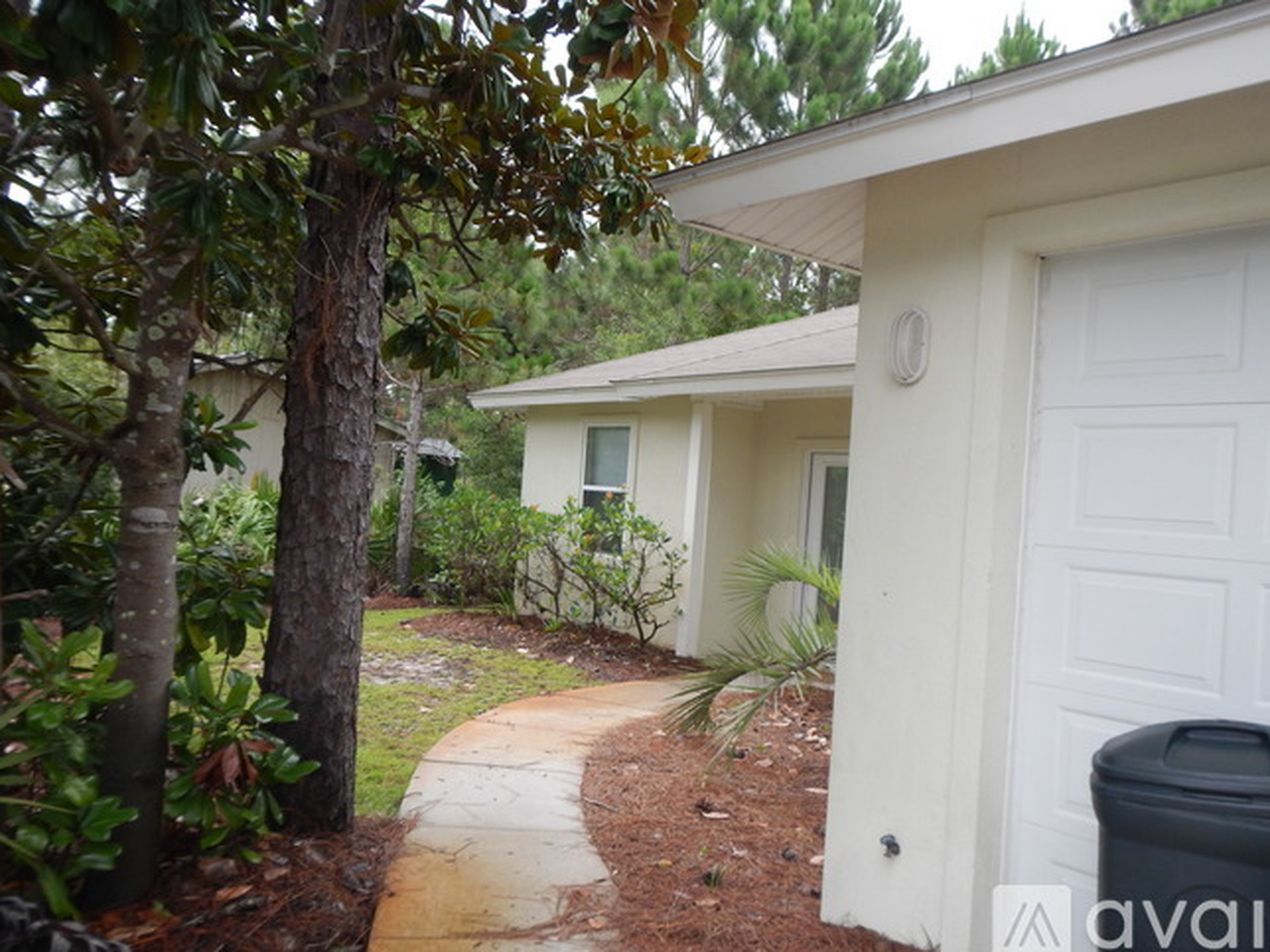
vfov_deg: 48.2
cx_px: 654
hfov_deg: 61.6
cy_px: 471
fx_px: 1064
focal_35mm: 29
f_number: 3.9
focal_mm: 5
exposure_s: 1/250
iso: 160
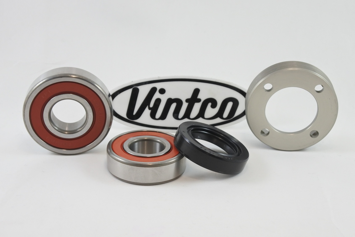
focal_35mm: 55
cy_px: 118
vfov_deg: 24.6
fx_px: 542
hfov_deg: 36.2
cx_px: 178
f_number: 4.8
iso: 450
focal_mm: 20.6
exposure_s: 1/125
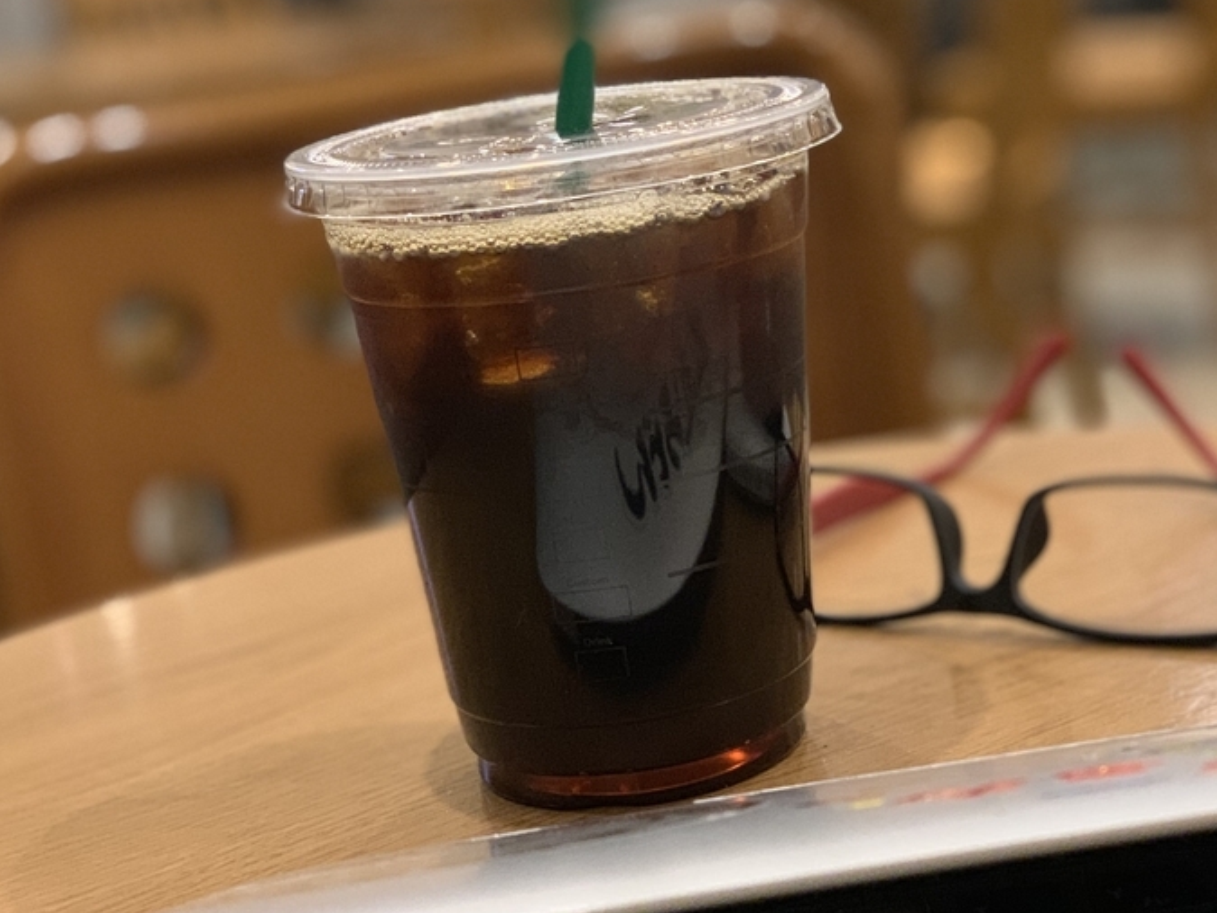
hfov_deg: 24.6
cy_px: 240
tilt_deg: -8.5
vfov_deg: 18.6
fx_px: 2778
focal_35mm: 79
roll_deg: +7.8
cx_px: 780
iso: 400
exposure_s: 1/60
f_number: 2.4
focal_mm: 6
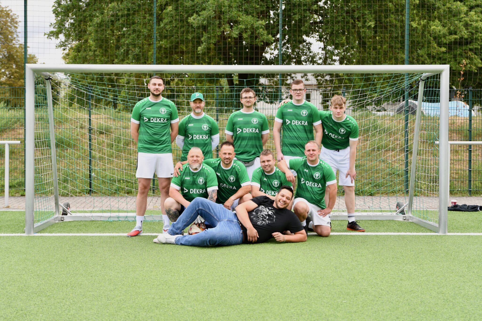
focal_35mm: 45
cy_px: 160
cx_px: 241
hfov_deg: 43.6
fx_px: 602
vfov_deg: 29.9
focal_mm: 45
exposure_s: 1/800
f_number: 2.8
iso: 250
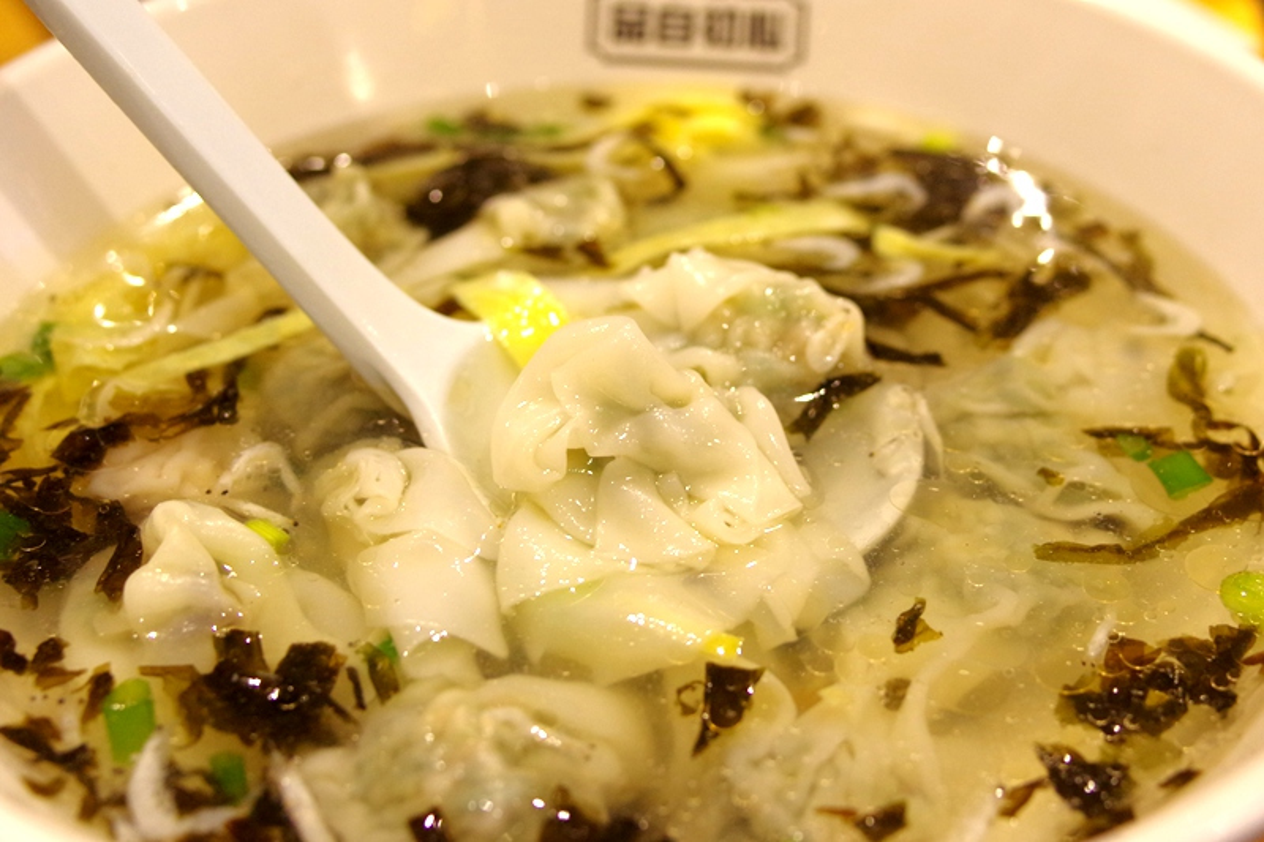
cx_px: 632
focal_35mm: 46
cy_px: 421
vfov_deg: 29.2
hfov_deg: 42.8
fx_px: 1615
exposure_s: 1/60
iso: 1600
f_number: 4.5
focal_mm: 31
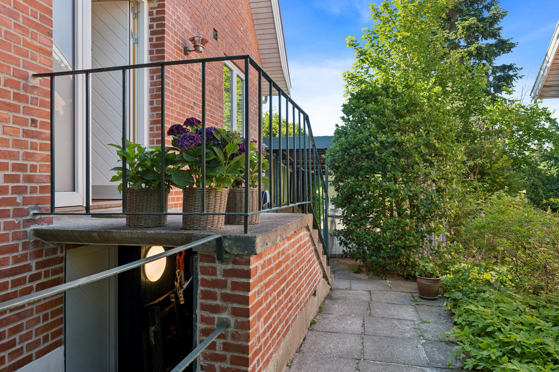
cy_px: 186
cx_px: 280
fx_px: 373
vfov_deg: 53.1
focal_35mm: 24
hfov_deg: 73.7
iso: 160
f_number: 10
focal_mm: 24
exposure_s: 1/20
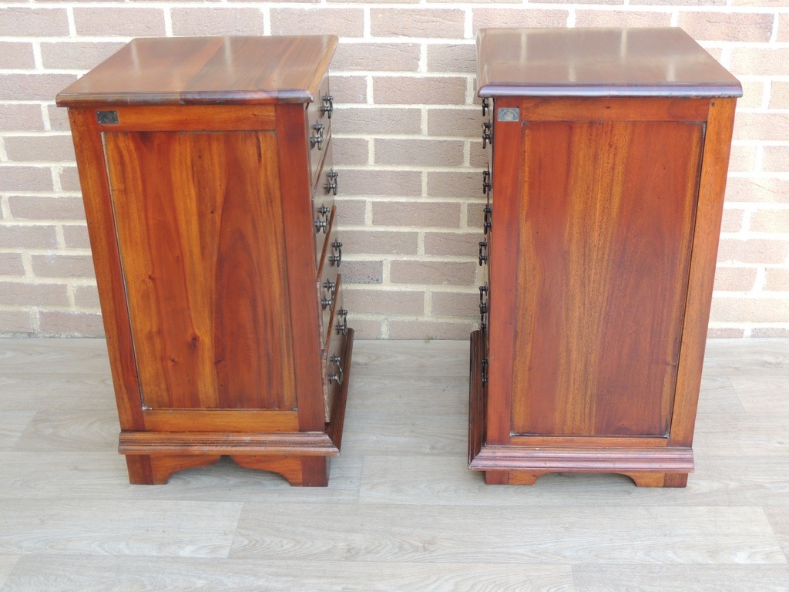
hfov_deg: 43.9
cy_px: 296
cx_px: 394
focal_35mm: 43
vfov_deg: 33.6
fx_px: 980
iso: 160
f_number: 3.4
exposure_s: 1/50
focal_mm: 7.6
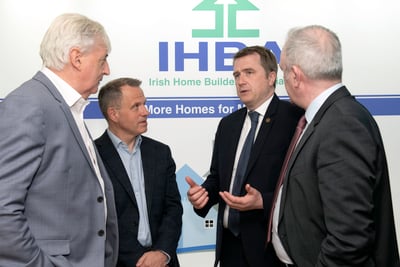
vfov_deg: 35.1
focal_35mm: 38
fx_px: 422
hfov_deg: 50.7
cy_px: 134
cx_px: 200
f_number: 6.3
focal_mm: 38
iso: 1000
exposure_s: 1/125
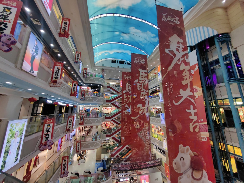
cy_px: 92
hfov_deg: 106.2
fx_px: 92
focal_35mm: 13
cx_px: 122
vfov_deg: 89.9
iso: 64
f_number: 2.2
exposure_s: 1/120
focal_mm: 1.76
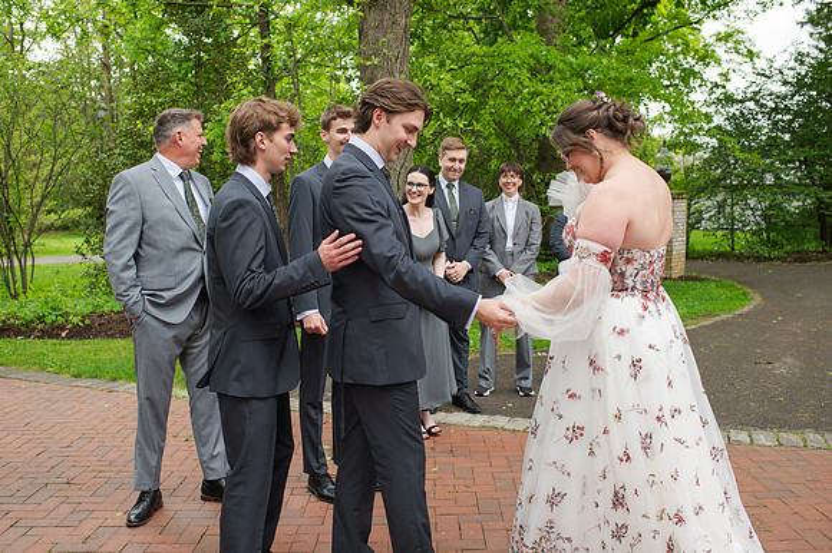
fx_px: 858
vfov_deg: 35.8
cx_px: 394
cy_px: 276
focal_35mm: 37
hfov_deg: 51.7
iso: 125
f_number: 4.5
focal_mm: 35
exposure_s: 1/250
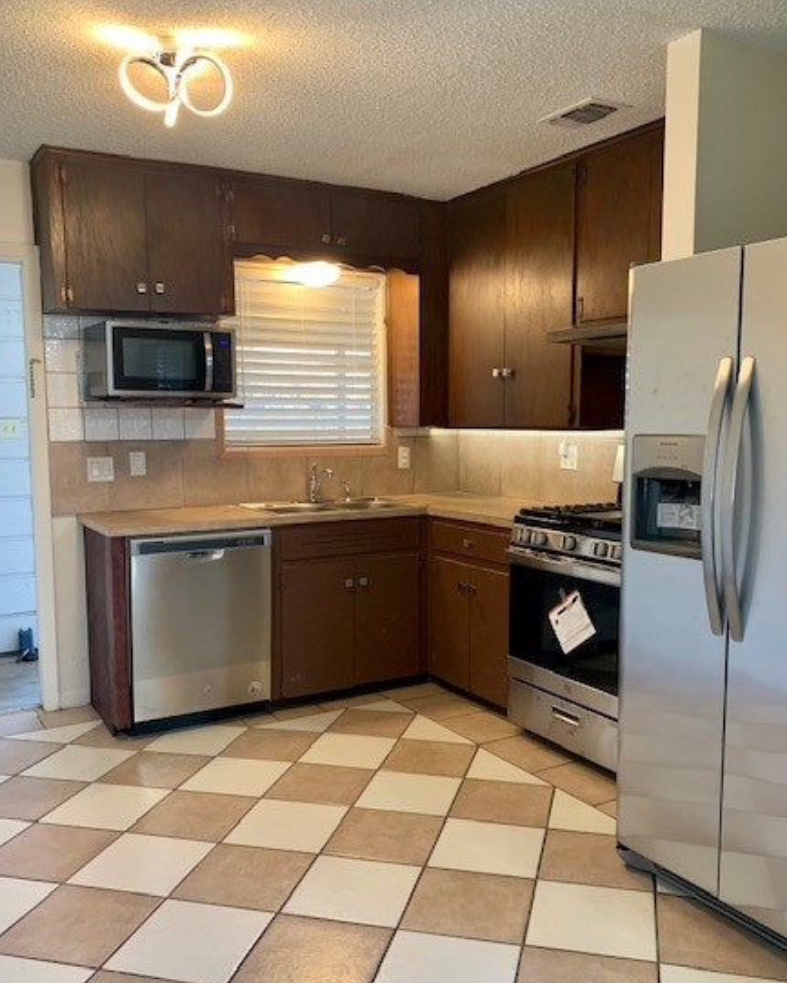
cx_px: 409
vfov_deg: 58.7
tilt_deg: -6.4
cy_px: 523
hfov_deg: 48.5
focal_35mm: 30
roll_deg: +1.0
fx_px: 873
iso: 160
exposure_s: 1/60
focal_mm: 4.25
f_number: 1.8
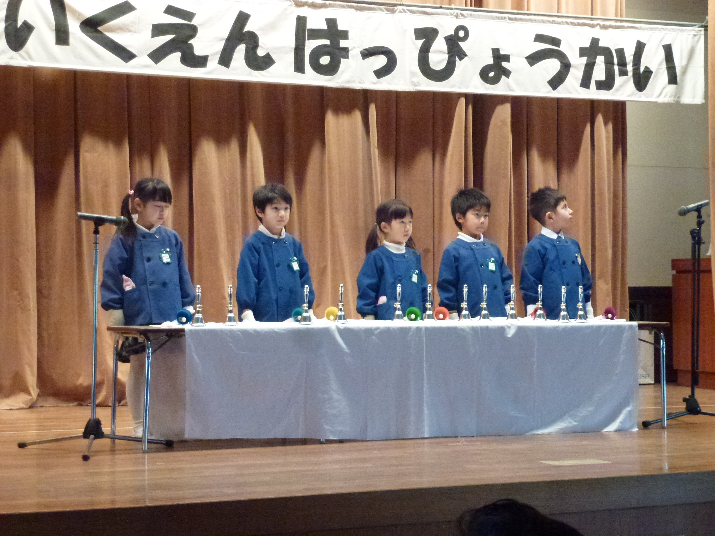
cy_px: 268
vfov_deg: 19.4
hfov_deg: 25.7
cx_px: 358
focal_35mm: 76
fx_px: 1570
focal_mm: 13.6
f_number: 4.7
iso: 800
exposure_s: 1/30
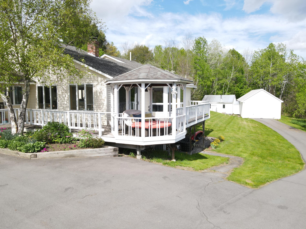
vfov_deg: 56.8
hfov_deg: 71.6
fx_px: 212
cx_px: 153
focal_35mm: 24
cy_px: 114
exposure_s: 1/500
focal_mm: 4.5
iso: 100
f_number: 2.8
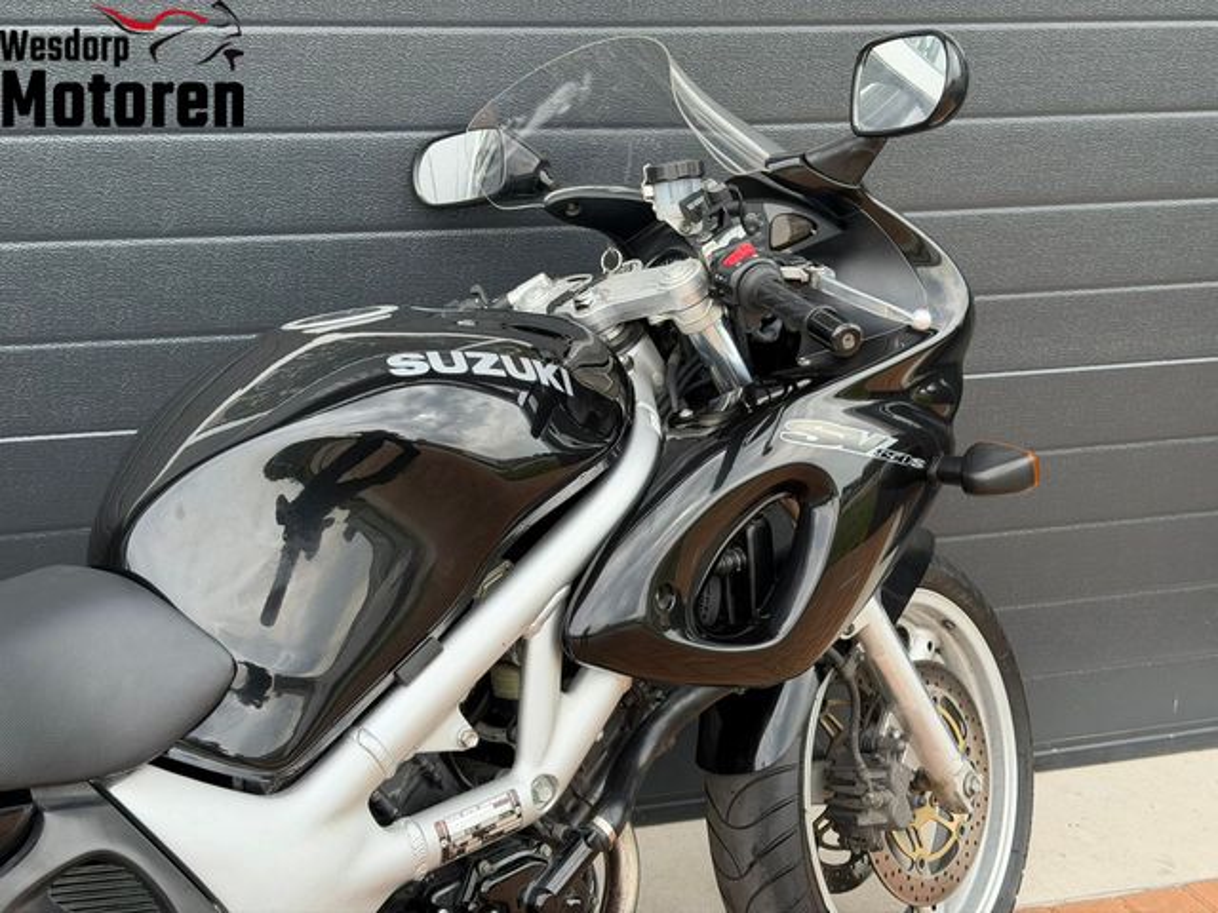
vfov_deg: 30.3
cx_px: 609
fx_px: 1689
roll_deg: -2.0
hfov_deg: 39.7
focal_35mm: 48
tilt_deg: -22.0
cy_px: 456
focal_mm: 6.76
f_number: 1.78
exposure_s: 1/917
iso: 100
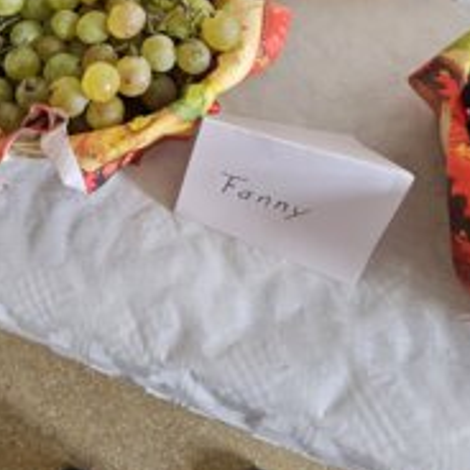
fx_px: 384
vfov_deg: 54.0
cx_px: 118
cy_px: 38
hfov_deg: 59.6
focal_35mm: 25
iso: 200
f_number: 2.2
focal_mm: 2.2
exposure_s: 1/50
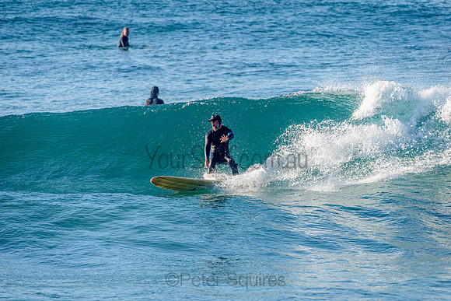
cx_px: 226
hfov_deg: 4.1
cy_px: 150
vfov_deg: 2.8
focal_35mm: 500
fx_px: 6265
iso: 280
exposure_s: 1/2000
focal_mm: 500
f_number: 5.6
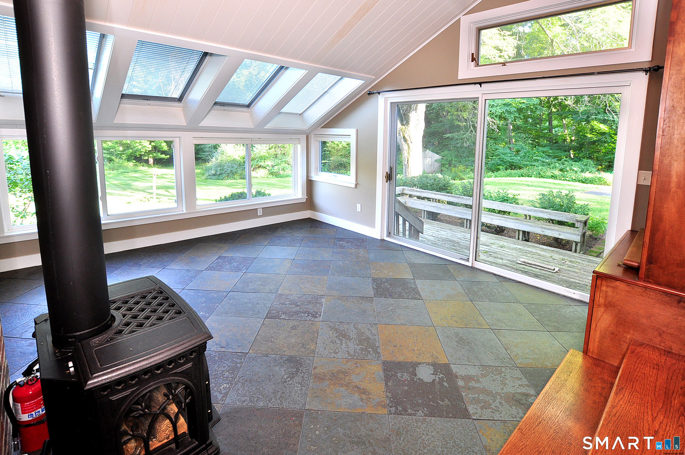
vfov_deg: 77.2
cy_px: 228
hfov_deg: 100.5
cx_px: 342
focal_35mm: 15
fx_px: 285
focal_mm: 10
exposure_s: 1/30
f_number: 5
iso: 400
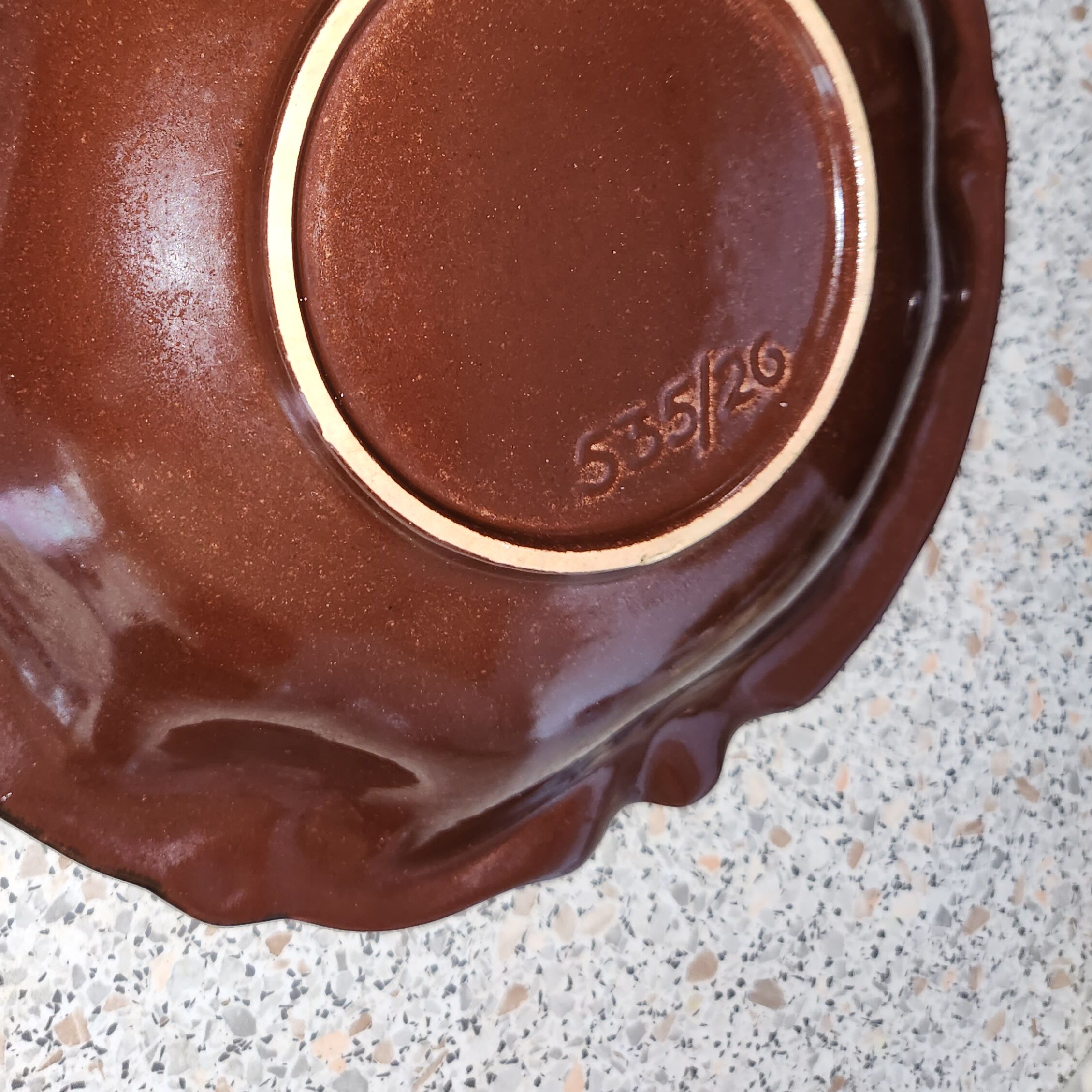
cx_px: 397
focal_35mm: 36
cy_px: 250
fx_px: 1285
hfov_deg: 45.6
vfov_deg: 44.2
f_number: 1.8
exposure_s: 1/15
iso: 125
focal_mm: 5.4
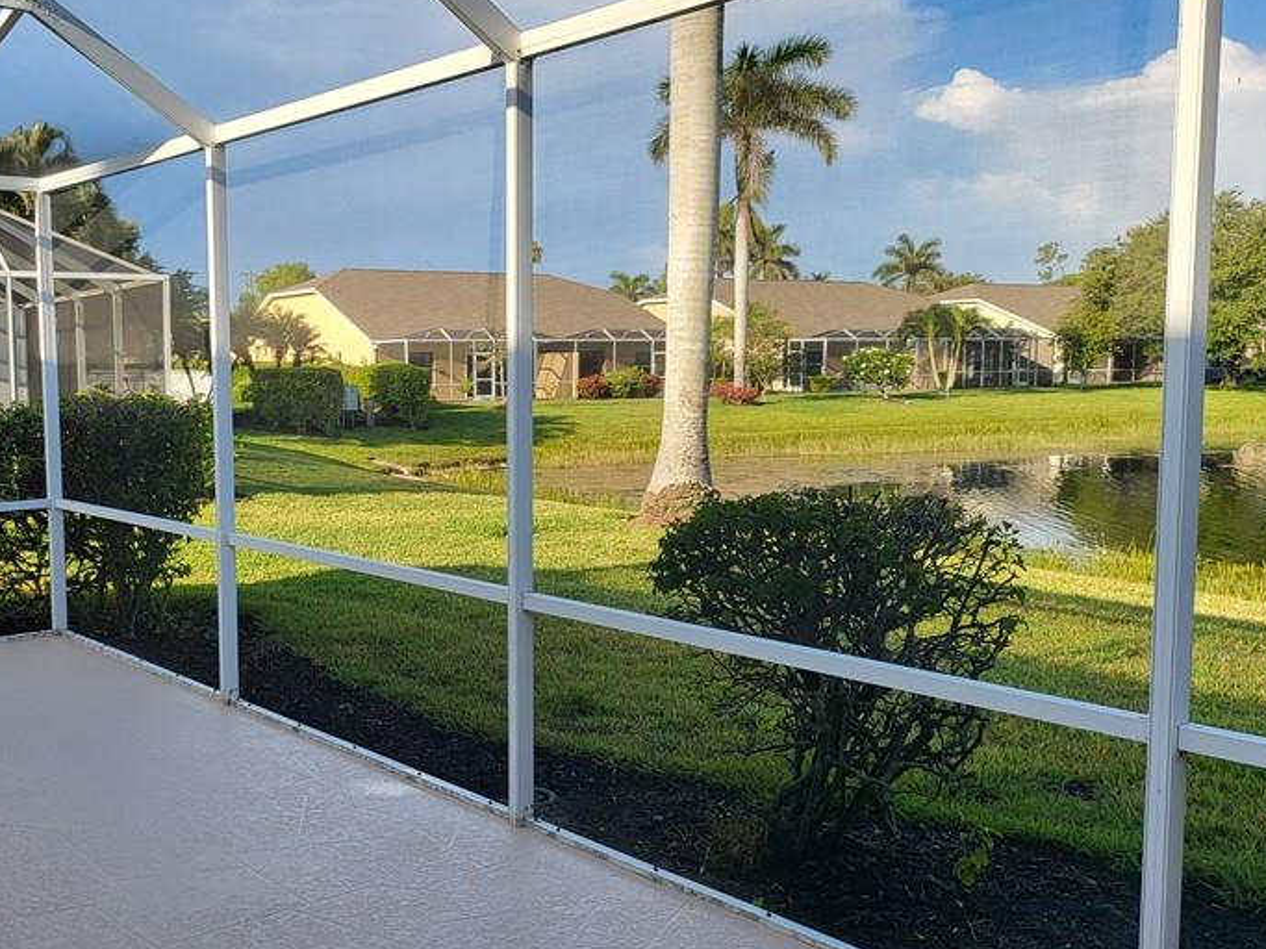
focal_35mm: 36
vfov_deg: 39.6
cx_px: 428
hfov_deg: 50.5
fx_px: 1316
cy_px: 478
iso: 40
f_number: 1.8
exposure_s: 1/467
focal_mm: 5
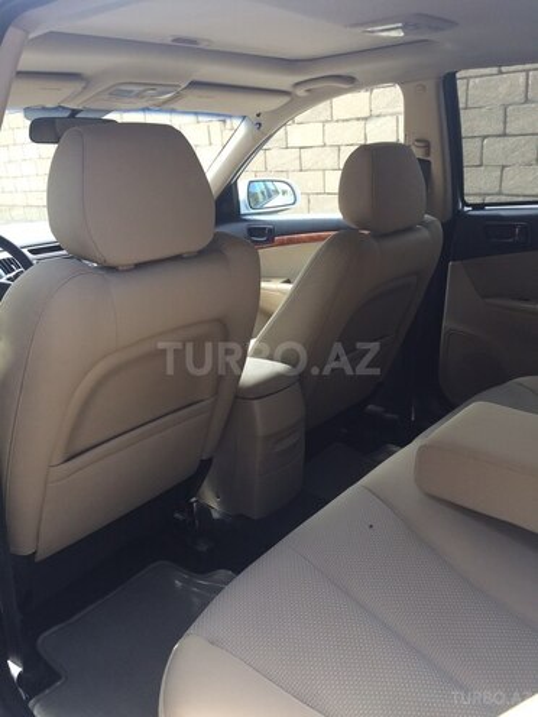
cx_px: 269
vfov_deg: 61.7
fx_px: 601
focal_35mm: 29
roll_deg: +5.0
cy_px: 358
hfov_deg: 48.2
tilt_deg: -18.1
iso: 32
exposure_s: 1/217
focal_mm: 4.15
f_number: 2.2
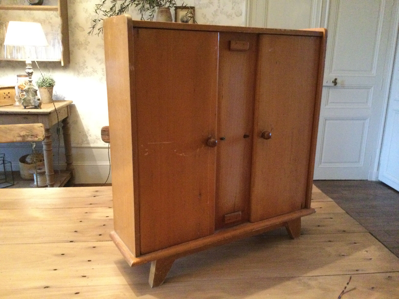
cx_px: 200
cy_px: 150
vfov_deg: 45.4
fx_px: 357
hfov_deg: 58.4
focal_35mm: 31
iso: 400
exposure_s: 1/17
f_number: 2.4
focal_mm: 3.3
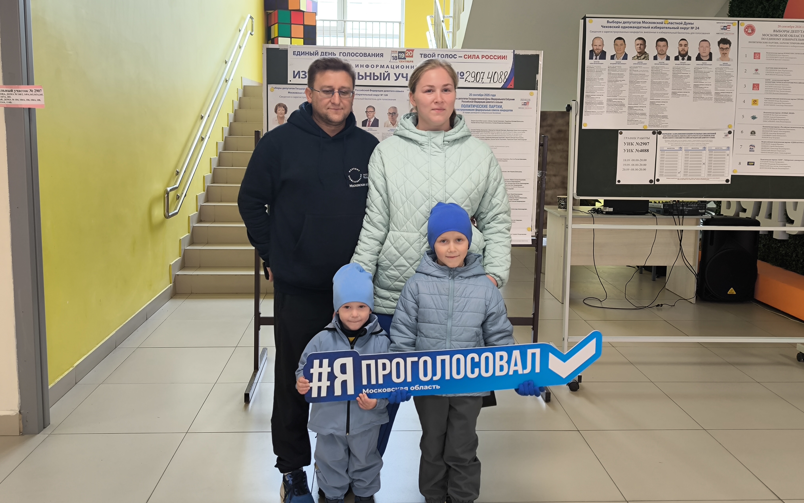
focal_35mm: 31
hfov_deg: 61.2
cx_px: 402
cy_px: 200
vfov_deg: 40.4
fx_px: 679
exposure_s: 1/100
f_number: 1.9
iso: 100
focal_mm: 6.92
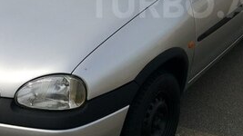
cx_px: 182
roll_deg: -1.0
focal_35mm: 78
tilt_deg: -16.5
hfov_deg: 26.8
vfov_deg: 15.2
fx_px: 502
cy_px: 4
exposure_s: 1/2564
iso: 32
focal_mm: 4.15
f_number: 2.2
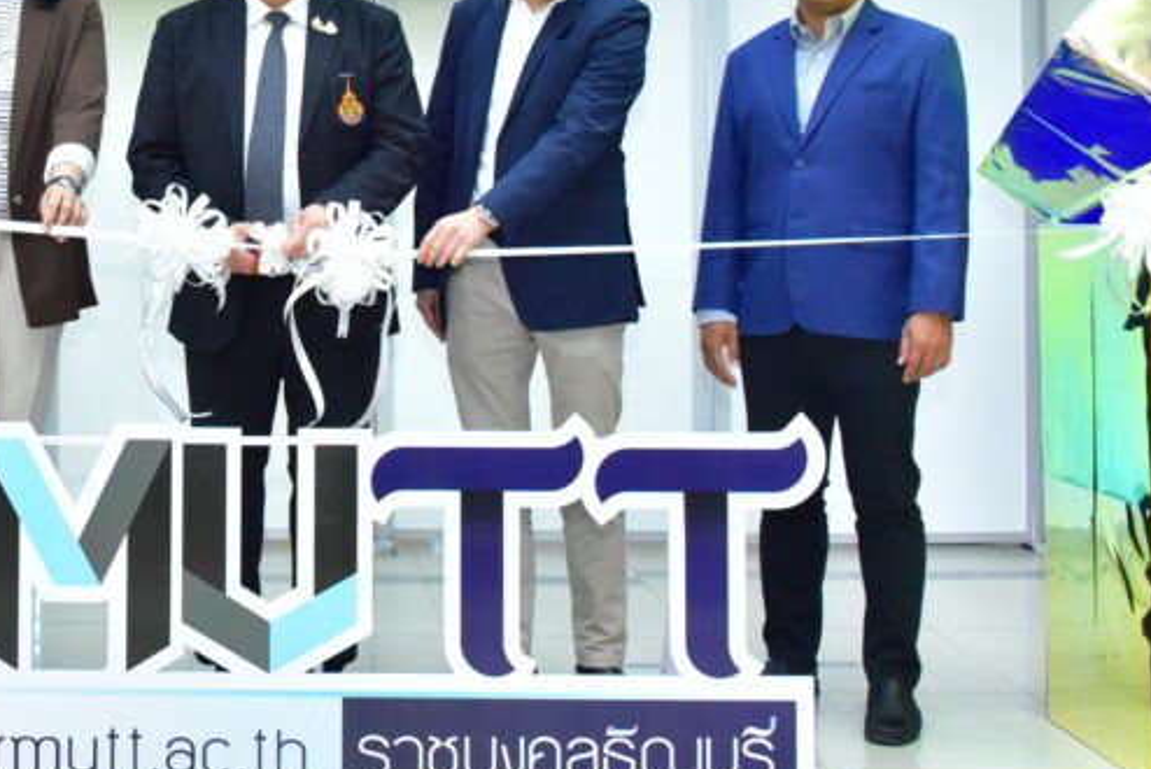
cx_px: 231
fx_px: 1855
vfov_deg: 23.0
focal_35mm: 58
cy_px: 128
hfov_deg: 33.5
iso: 4000
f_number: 5.6
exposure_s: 1/200
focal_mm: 28
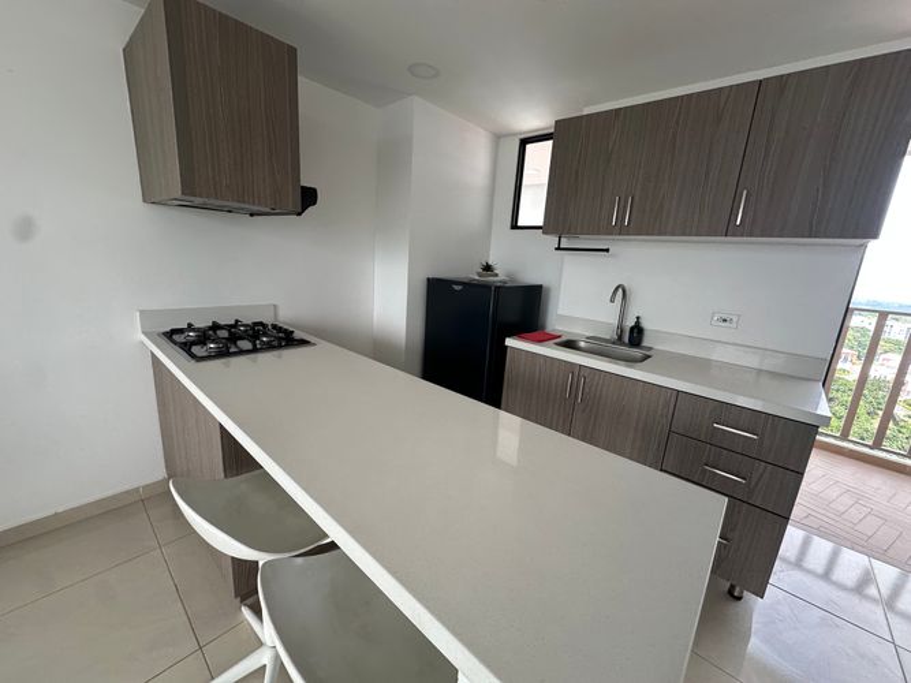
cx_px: 456
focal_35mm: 14
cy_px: 342
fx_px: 368
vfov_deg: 85.7
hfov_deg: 102.1
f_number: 2.2
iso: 40
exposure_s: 1/106
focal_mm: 2.22
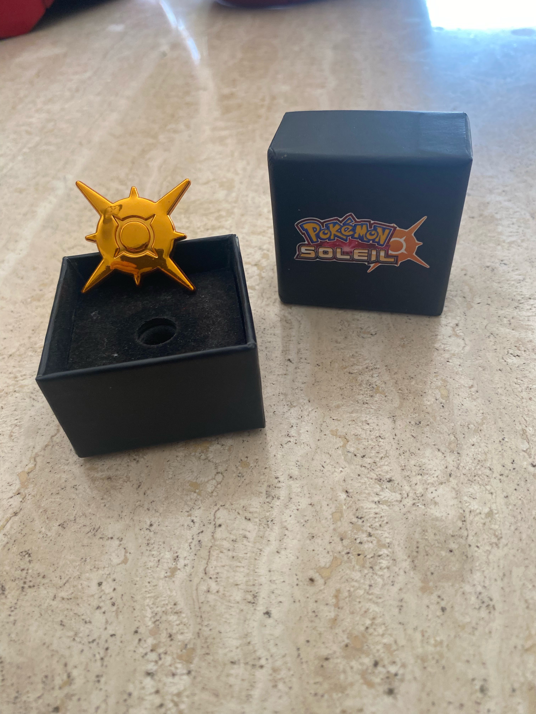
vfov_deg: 67.3
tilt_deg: -44.4
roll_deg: +5.2
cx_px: 268
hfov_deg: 53.1
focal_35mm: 26
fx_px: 537
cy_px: 357
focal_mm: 4.25
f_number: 1.8
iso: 125
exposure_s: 1/103
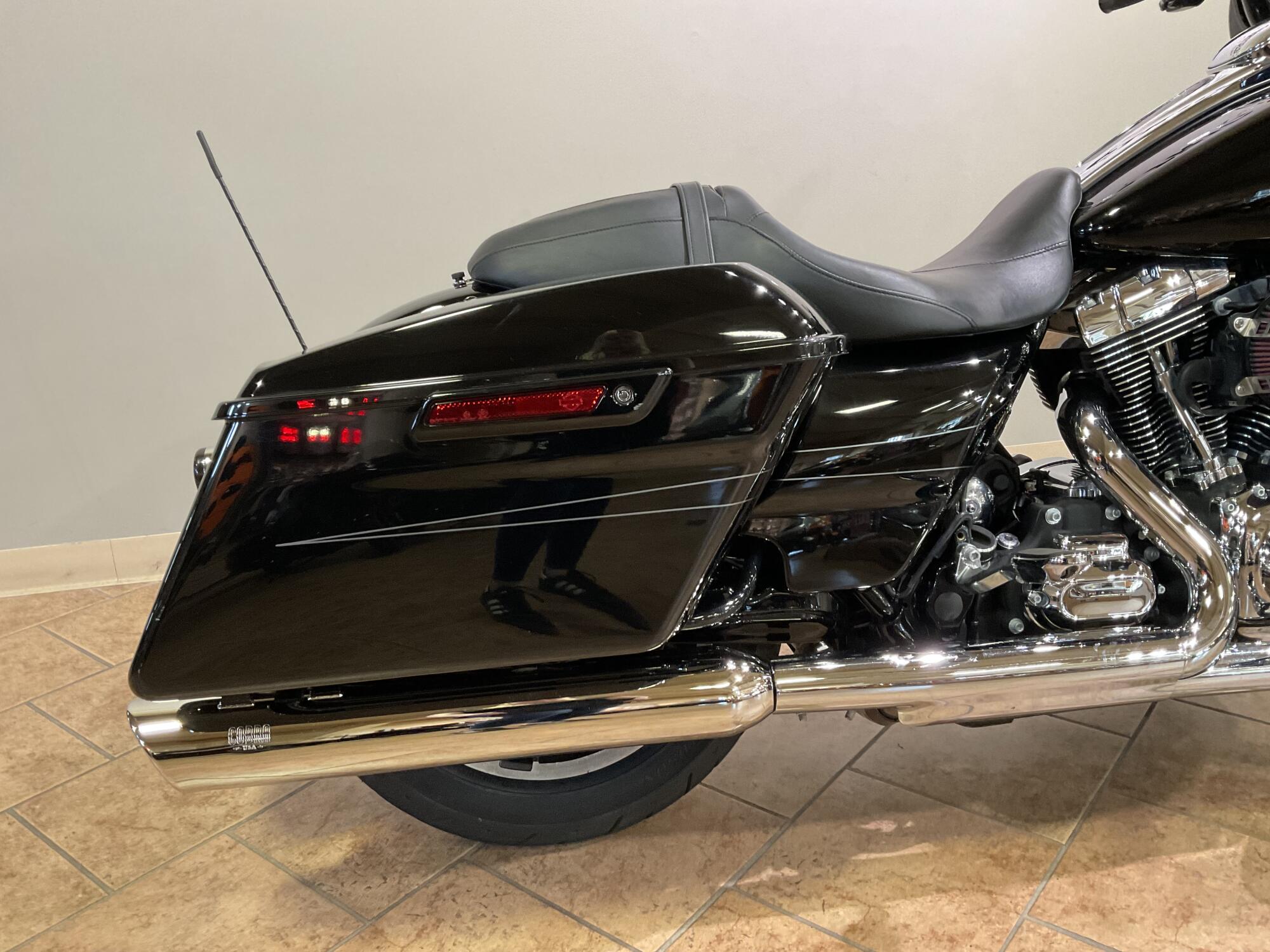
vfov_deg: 48.2
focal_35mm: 29
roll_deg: +1.6
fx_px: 1064
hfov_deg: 61.7
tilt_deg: -18.3
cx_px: 635
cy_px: 476
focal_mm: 3
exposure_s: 1/60
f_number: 1.8
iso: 125
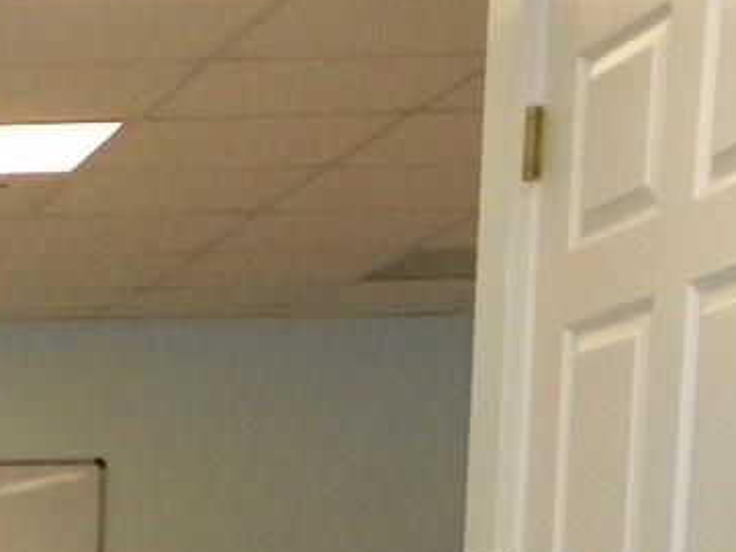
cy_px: 1120
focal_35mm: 129
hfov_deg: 13.0
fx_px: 2743
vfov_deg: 10.5
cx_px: -806
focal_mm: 5.2
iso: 200
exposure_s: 1/125
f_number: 2.8
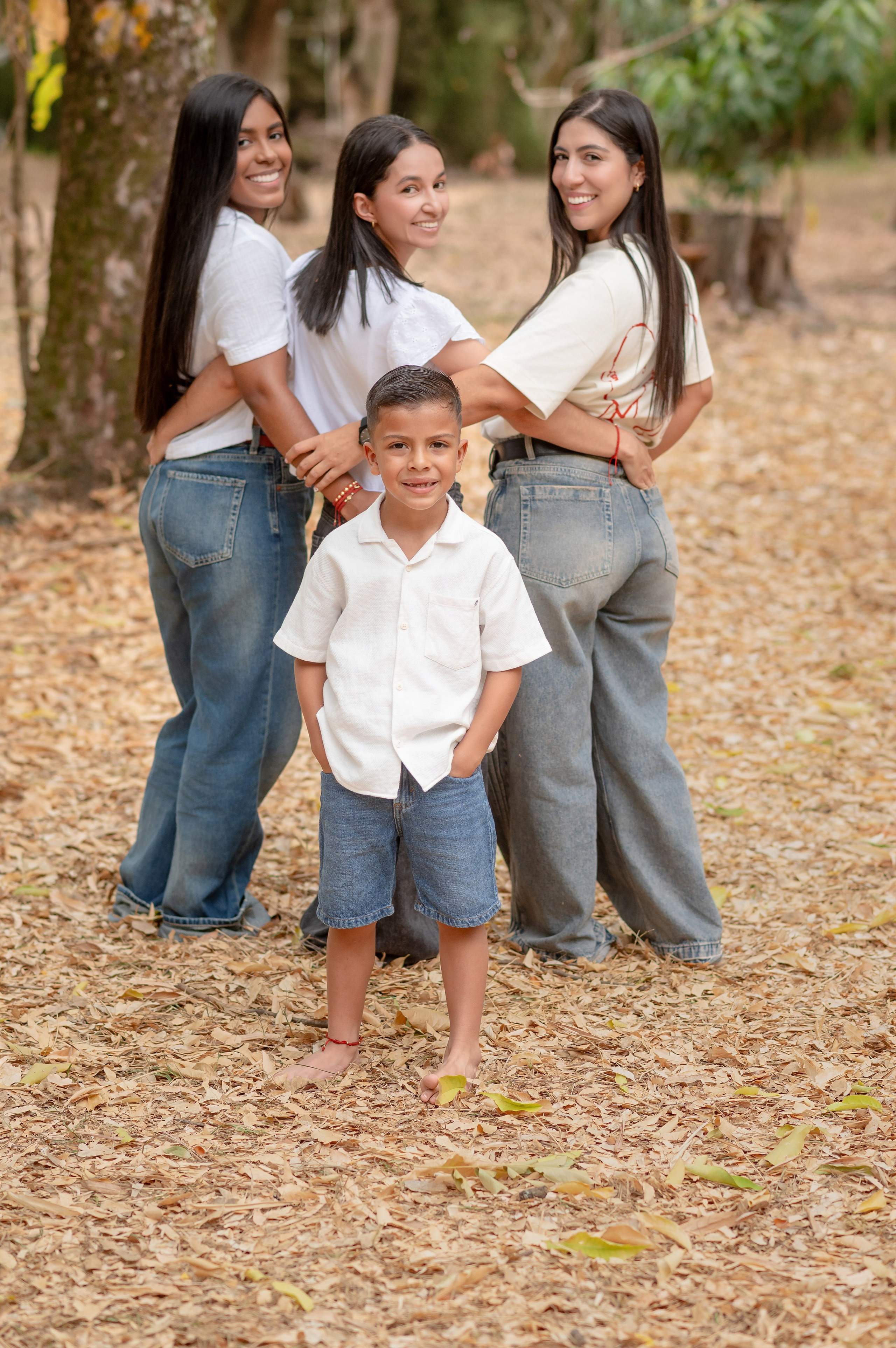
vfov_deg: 23.9
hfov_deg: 16.0
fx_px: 3178
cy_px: 674
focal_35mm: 85
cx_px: 448
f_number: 2.8
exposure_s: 1/2000
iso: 800
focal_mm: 85
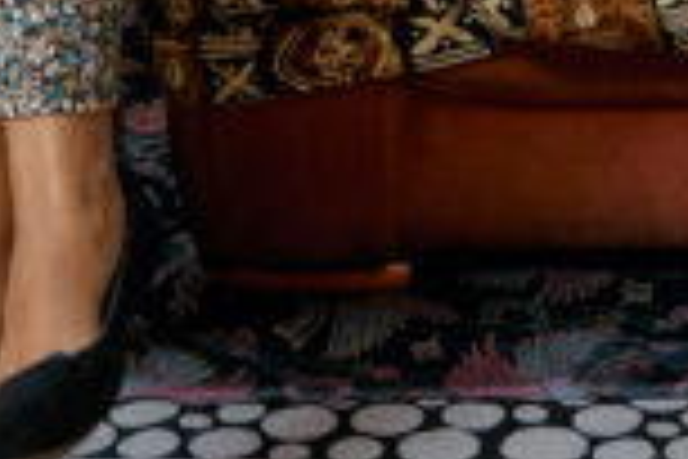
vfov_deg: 8.2
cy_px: -513
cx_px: 567
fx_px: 3010
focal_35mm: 158
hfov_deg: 13.0
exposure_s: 1/160
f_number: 2.8
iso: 125
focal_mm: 31.3
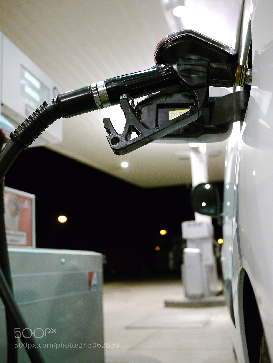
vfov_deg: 46.8
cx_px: 136
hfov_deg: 36.0
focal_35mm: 40
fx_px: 421
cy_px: 182
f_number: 2.5
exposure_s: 1/50
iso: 1600
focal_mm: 20
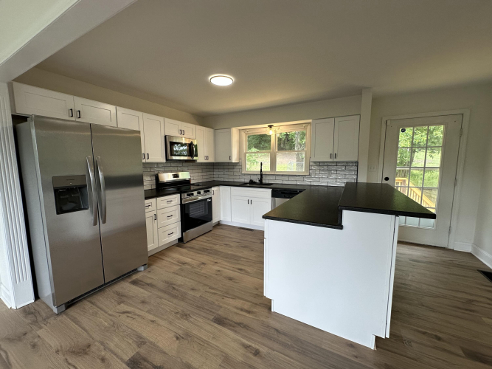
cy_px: 184
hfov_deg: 102.1
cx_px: 246
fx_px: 199
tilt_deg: -6.6
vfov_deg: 85.7
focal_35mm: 14
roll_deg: +0.2
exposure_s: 1/120
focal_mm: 2.22
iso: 125
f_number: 2.2
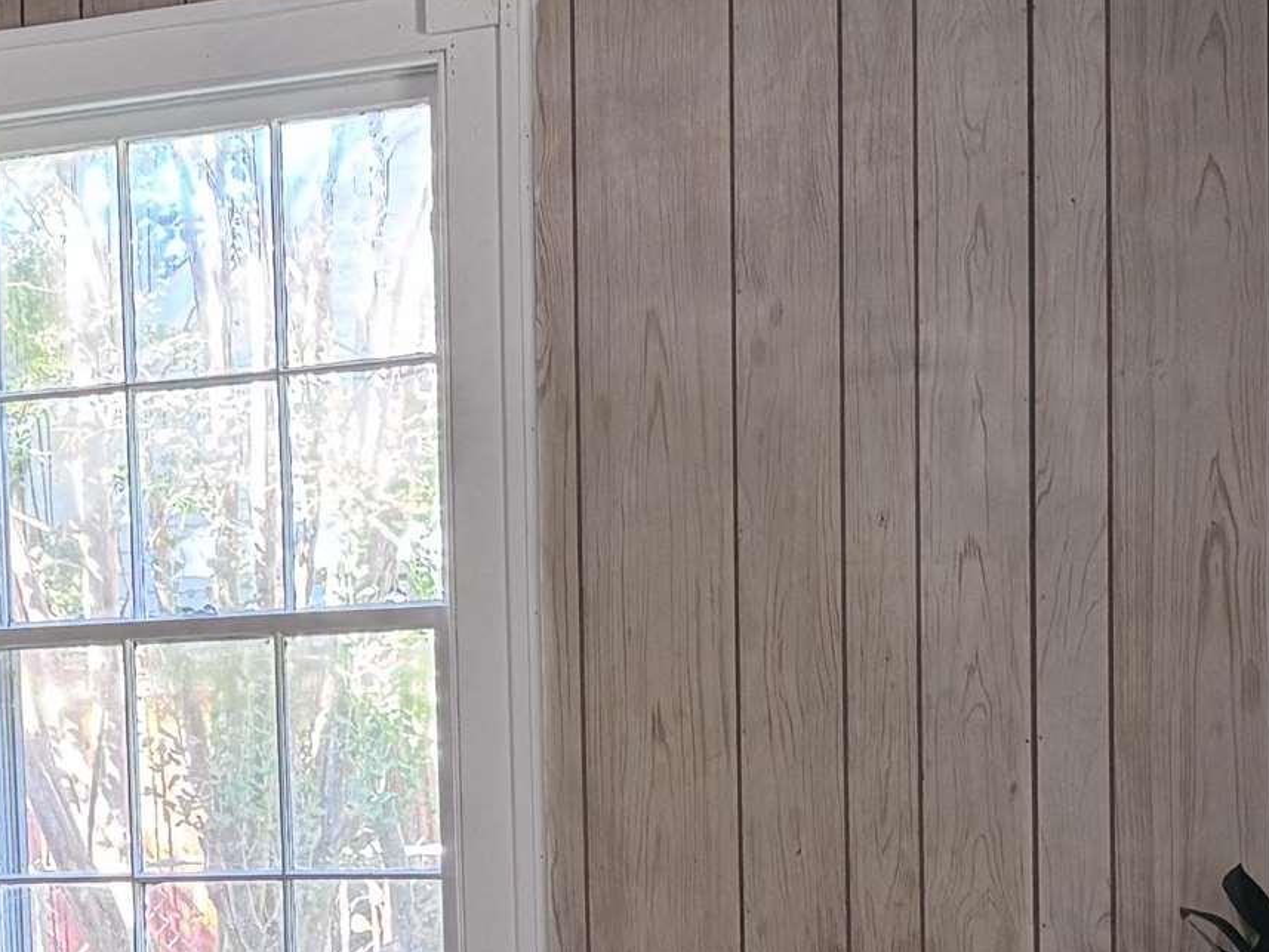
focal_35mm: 86
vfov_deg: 16.8
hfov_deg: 21.9
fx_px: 3153
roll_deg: +2.1
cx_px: 7
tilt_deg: -4.9
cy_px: 934
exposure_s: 1/60
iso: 320
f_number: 1.78
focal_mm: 6.76
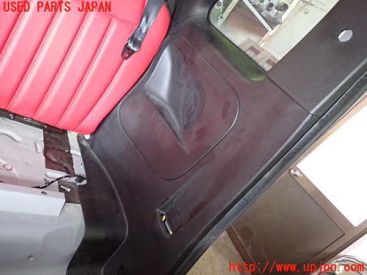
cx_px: 184
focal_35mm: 25
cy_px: 138
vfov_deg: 54.9
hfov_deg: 69.4
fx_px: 265
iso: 320
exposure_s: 1/30
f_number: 2
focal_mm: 4.5
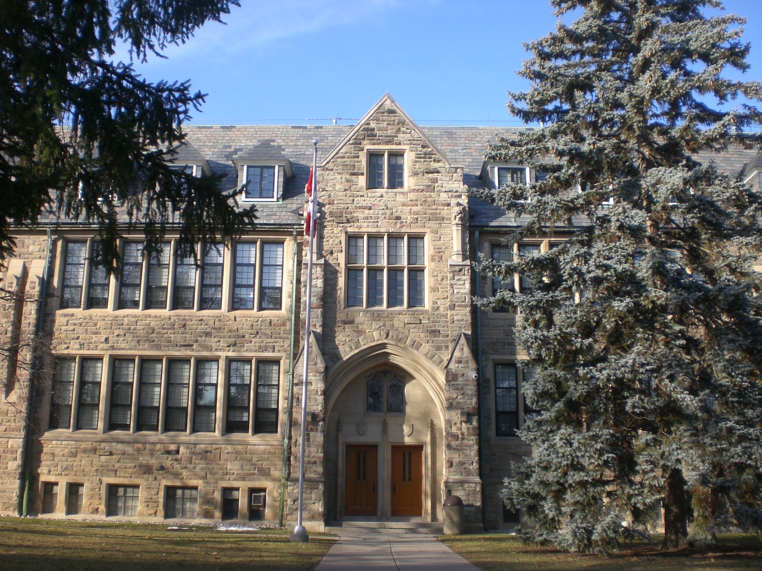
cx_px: 381
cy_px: 286
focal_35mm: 38
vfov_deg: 37.7
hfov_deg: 49.0
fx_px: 836
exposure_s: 1/400
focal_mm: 6.3
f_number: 3.1
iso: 50
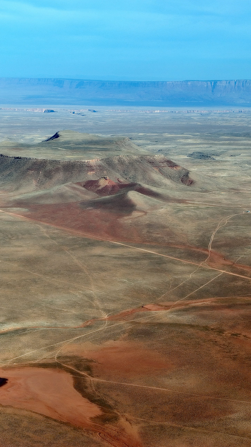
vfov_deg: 26.5
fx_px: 947
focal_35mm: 80
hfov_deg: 15.0
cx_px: 62
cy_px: 224
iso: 200
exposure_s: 1/1000
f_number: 5.6
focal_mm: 34
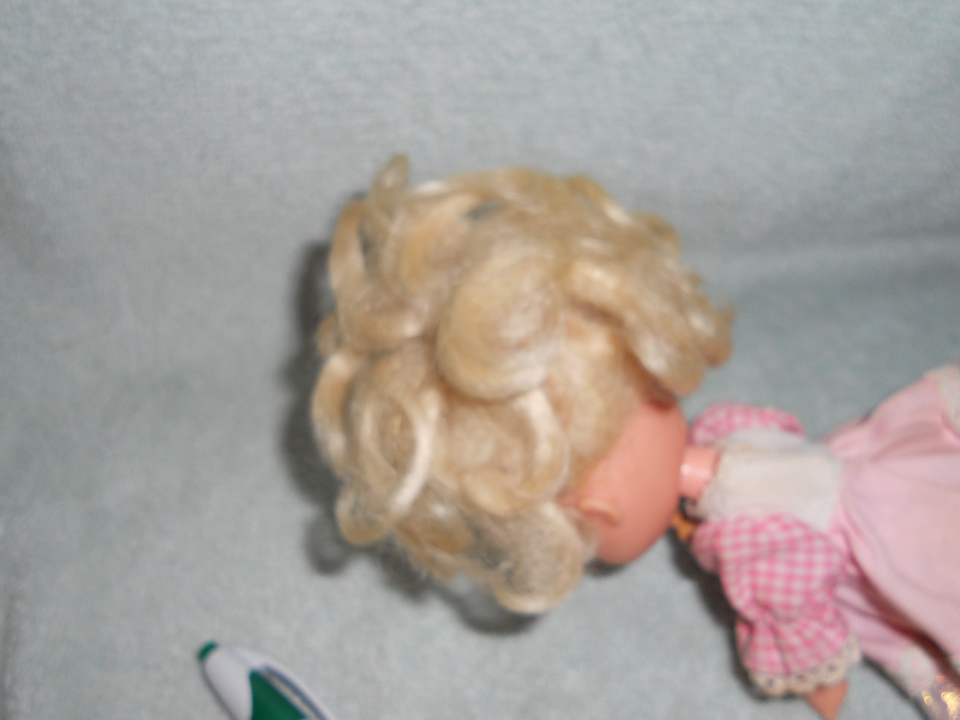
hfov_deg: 56.8
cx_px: 480
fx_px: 887
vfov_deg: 44.2
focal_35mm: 32
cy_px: 360
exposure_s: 1/25
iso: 80
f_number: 8.8
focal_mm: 5.8
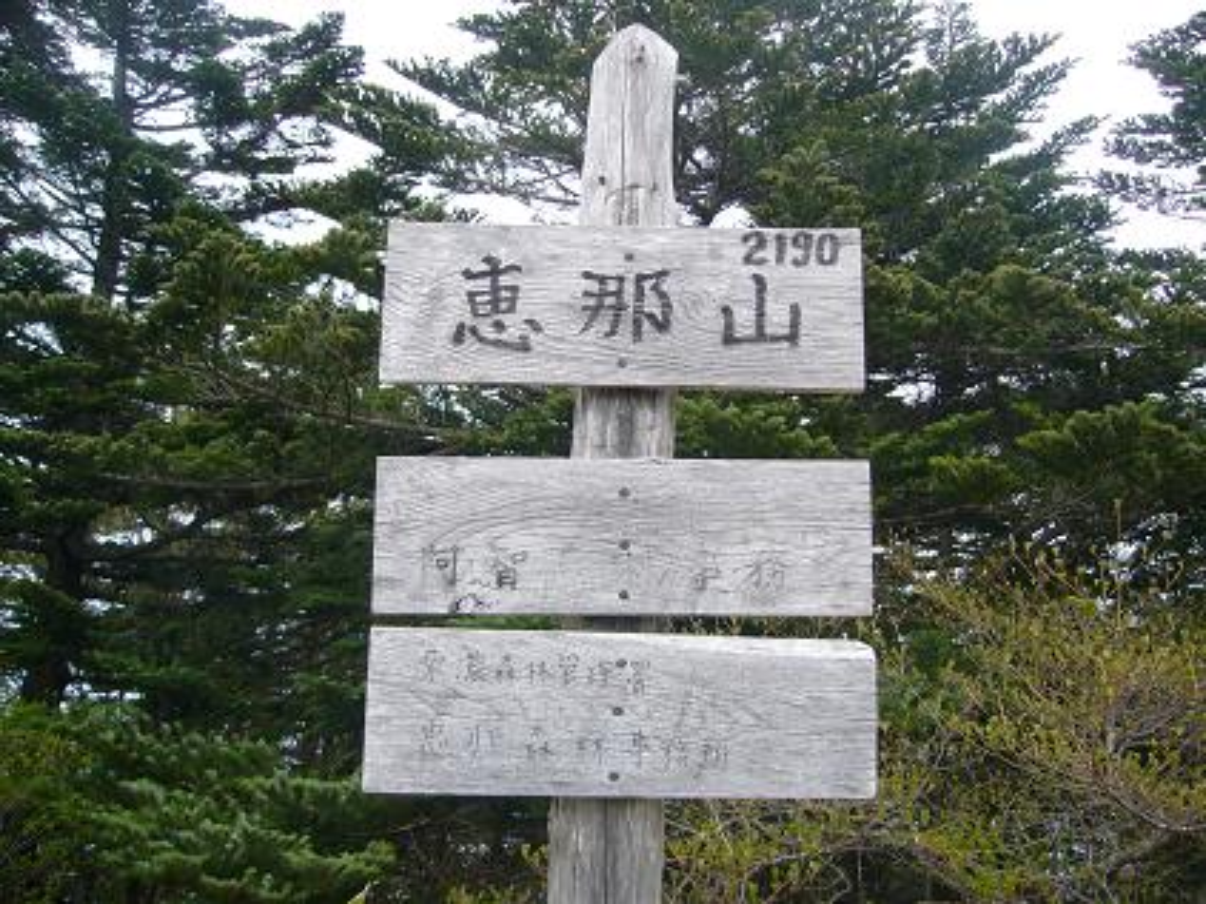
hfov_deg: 52.6
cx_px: 603
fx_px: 1219
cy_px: 452
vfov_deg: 40.7
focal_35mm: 35
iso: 80
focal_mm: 5.8
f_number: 2.8
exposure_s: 1/200
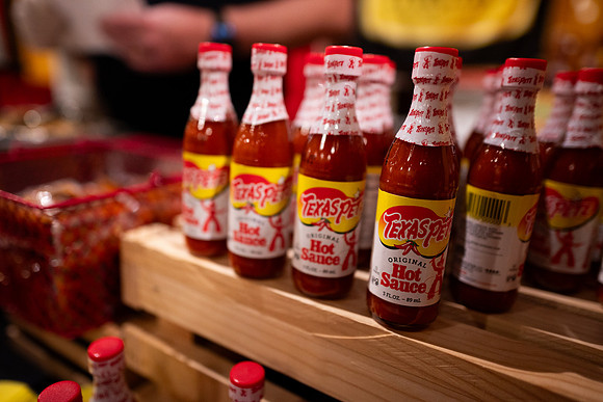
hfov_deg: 73.7
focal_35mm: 24
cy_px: 201
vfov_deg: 53.2
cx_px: 302
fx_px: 402
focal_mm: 24
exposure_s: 1/200
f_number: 1.8
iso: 1250
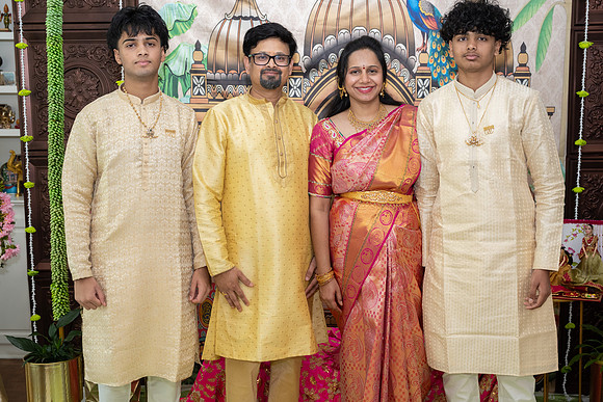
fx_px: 730
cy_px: 201
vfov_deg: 30.8
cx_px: 302
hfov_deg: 44.9
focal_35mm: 44
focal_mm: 43
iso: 800
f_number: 3.5
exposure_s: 1/160
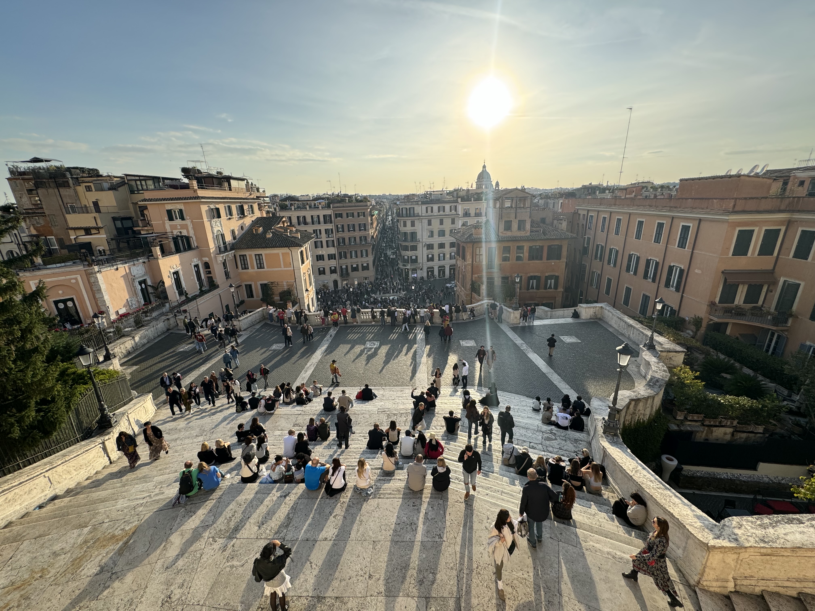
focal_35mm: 14
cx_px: 408
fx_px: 330
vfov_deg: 85.7
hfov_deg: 102.1
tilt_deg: -17.9
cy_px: 306
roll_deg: +2.1
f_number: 2.2
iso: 50
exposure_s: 1/879
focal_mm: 2.22
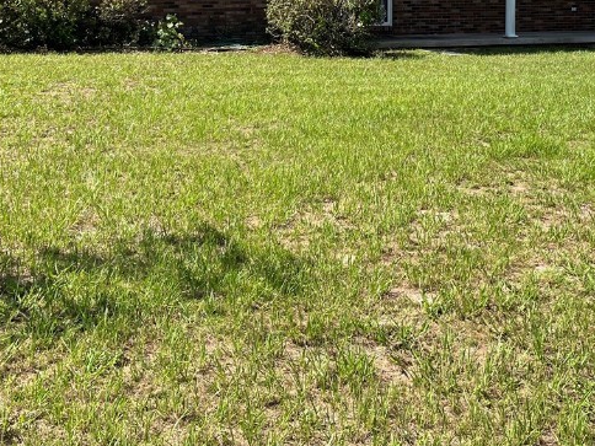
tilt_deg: -3.3
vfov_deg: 25.4
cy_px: 12
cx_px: 348
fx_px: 945
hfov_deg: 34.9
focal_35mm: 55
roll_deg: -0.4
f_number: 1.6
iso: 50
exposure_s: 1/2062
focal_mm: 5.1
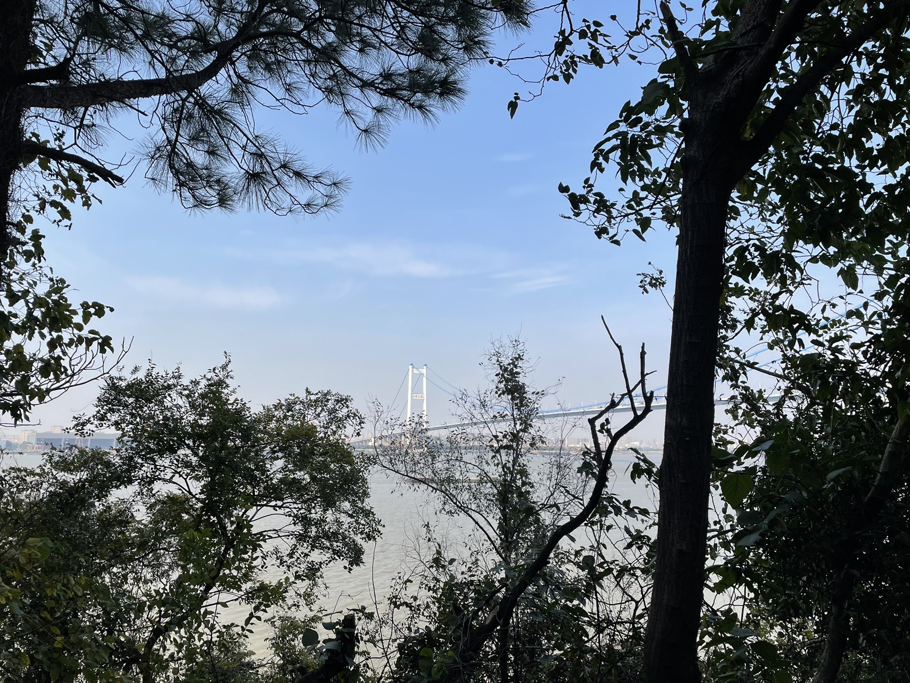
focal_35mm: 26
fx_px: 683
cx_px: 455
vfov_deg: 53.1
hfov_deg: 67.3
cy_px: 342
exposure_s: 1/2564
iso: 32
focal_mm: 4.2
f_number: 1.6
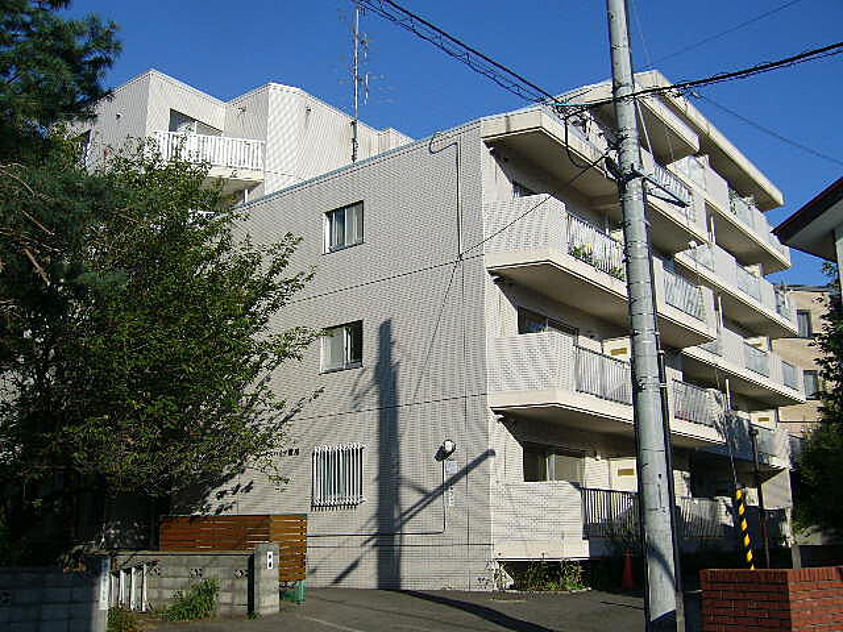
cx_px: 422
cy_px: 316
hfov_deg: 52.6
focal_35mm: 35
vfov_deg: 40.7
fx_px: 852
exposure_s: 1/400
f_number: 5.6
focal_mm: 5.8
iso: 80
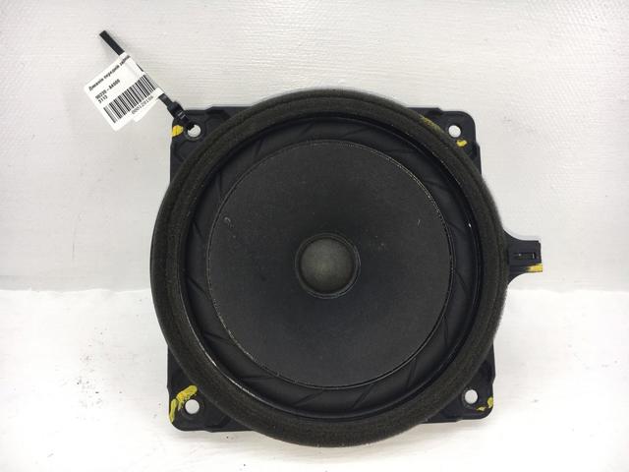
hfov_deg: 61.7
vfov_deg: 48.2
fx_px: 527
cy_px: 236
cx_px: 314
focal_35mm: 29
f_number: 2.2
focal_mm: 4.15
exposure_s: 1/228
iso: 25
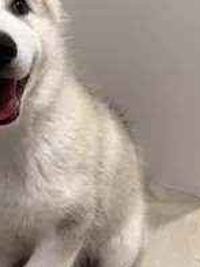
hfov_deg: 29.5
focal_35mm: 49
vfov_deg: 38.9
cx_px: 72
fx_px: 377
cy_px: 129
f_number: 1.78
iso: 160
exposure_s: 1/50
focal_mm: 6.76
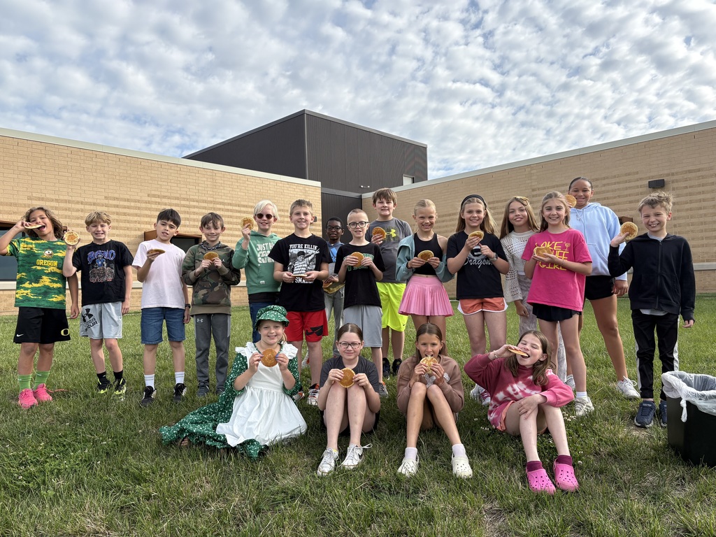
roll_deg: +1.7
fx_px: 538
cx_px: 358
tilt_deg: +3.6
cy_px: 268
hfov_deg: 67.3
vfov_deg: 53.1
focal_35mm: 26
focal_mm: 5.96
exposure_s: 1/1626
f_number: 1.6
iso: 50
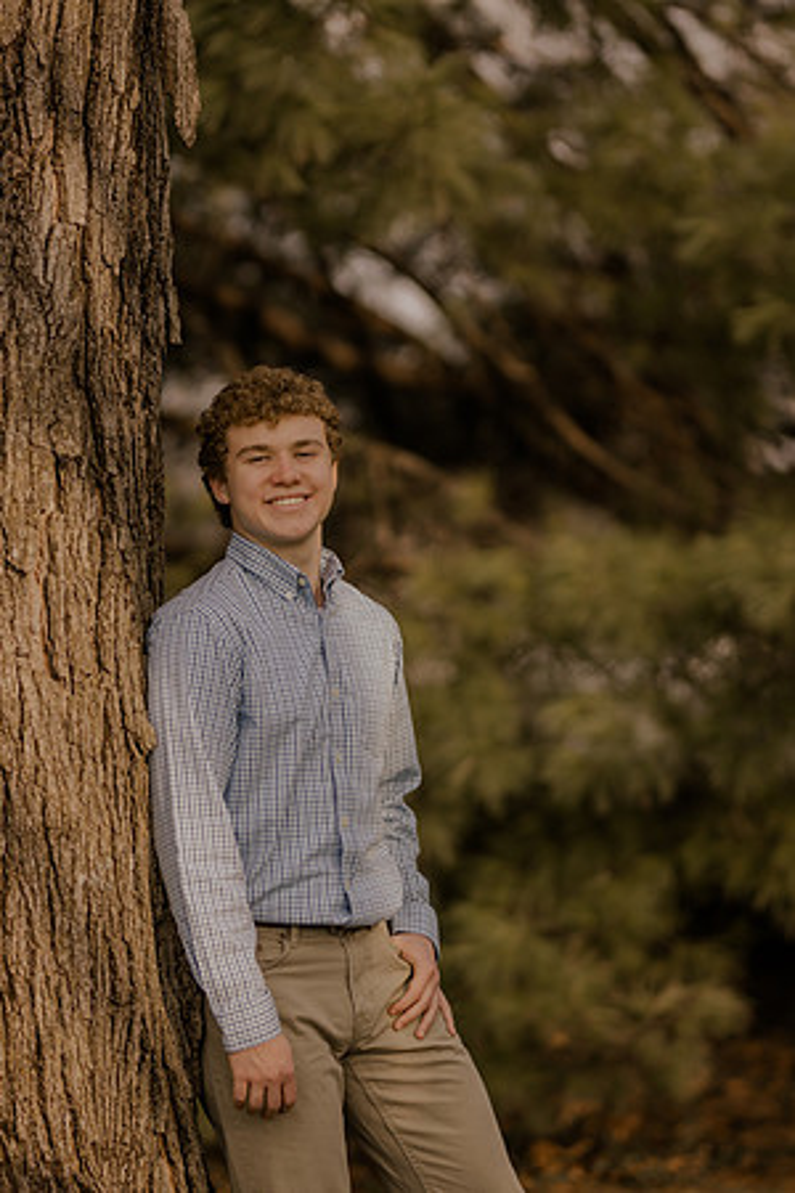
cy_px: 596
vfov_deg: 16.1
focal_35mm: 127
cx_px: 398
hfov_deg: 10.8
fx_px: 4207
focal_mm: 85
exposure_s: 1/1250
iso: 100
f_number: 1.4
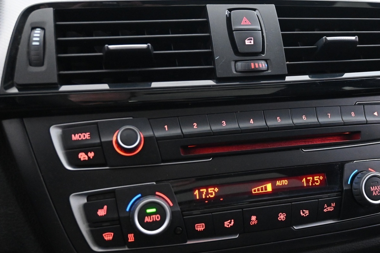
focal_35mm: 41
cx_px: 236
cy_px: 140
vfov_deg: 32.6
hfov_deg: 47.0
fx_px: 433
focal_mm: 20
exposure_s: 1/30
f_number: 3.8
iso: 5000
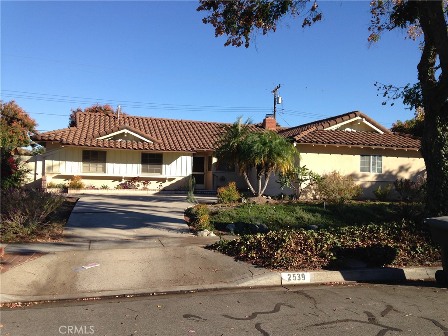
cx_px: 224
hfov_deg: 55.4
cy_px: 168
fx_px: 427
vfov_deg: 42.9
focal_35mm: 33
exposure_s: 1/1085
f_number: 2.4
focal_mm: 4.12
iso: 50
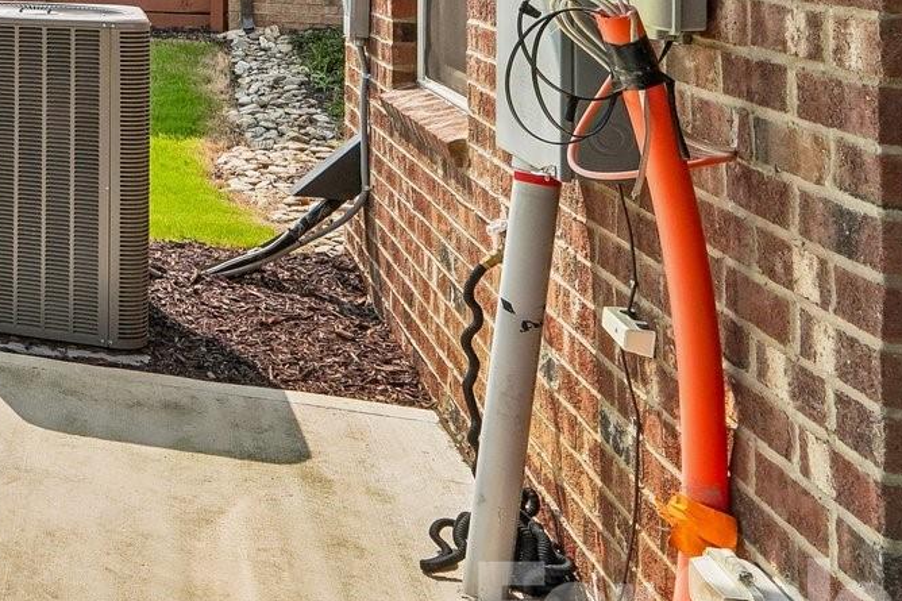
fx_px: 1152
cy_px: -95
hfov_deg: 27.7
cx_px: -474
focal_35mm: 46
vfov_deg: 26.4
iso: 100
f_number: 8
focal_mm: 10
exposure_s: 1/90
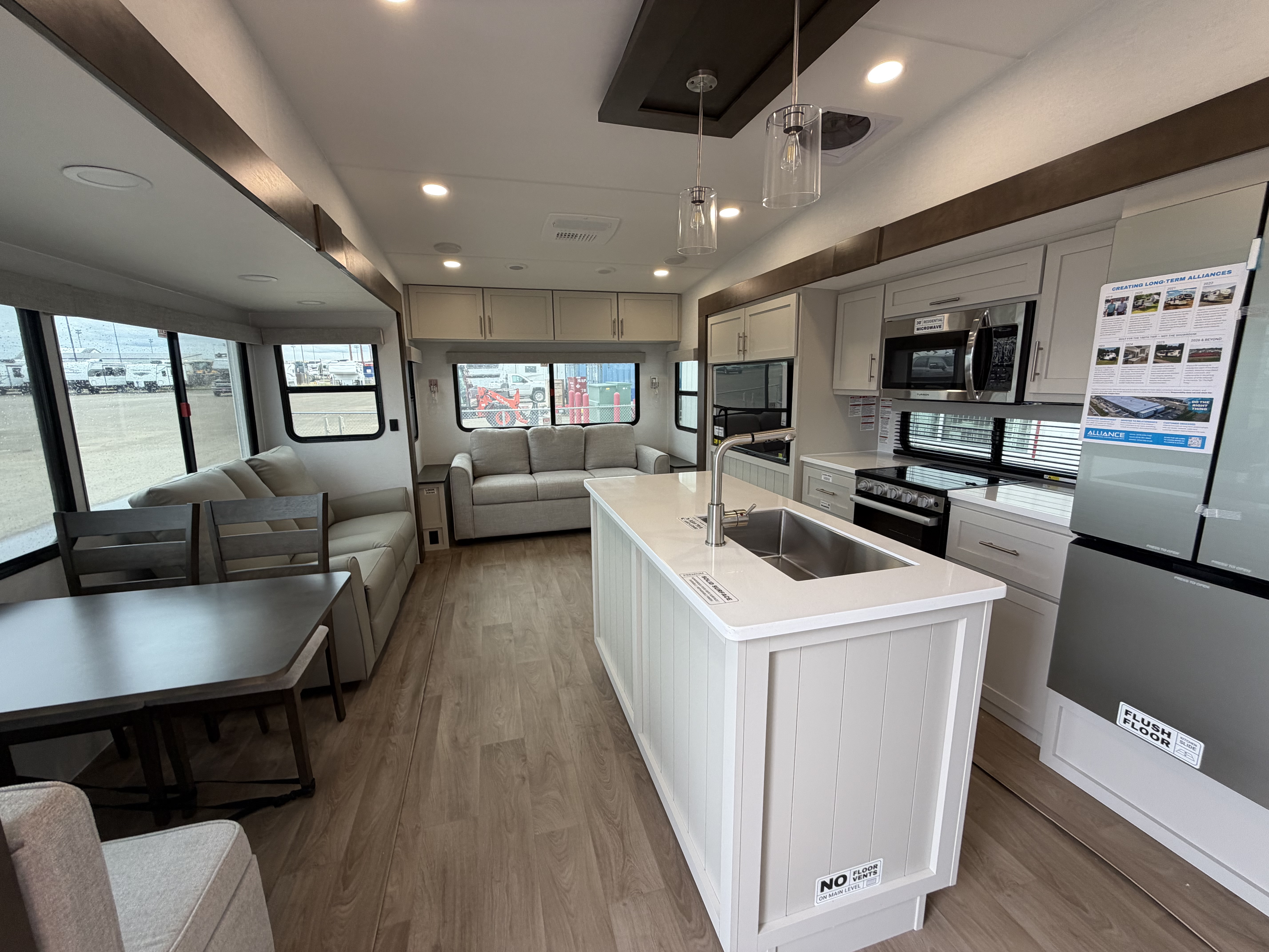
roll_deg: +0.6
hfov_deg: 102.1
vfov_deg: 85.7
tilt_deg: -11.9
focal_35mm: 14
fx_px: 513
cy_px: 476
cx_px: 634
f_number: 2.2
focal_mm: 2.22
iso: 125
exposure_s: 1/121
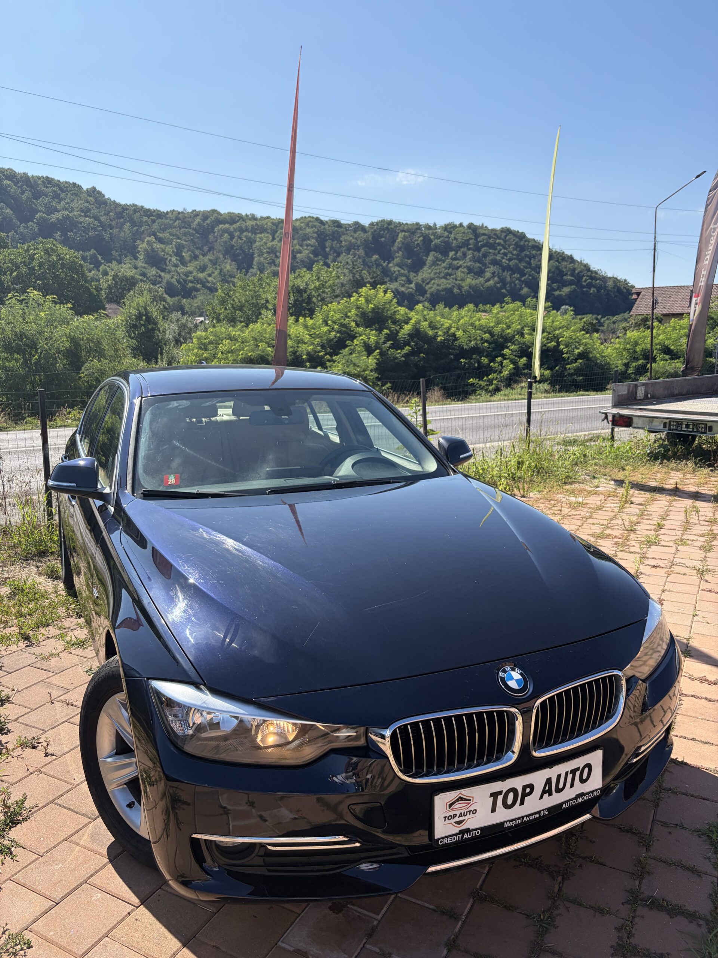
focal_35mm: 26
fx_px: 719
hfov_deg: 53.1
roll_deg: +0.5
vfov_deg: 67.3
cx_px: 359
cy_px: 479
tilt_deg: -9.7
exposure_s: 1/2747
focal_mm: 5.96
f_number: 1.6
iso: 50
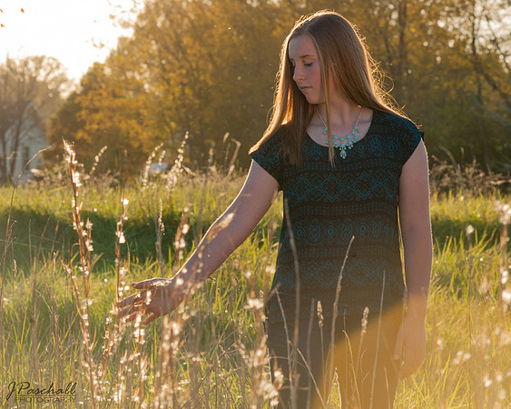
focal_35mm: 217
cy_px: 211
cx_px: 315
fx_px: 3285
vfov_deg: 7.1
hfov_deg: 8.9
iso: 200
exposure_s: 1/125
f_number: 14
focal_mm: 125
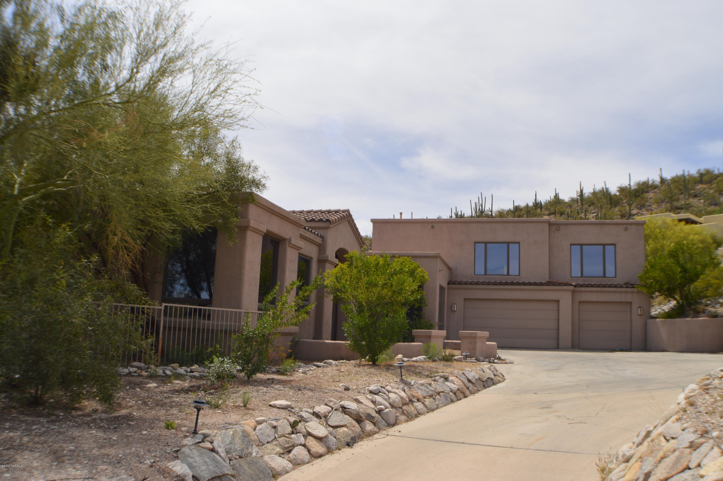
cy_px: 240
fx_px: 692
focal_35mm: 34
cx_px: 362
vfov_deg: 38.3
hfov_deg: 55.2
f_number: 10
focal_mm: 23
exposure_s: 1/200
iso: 100
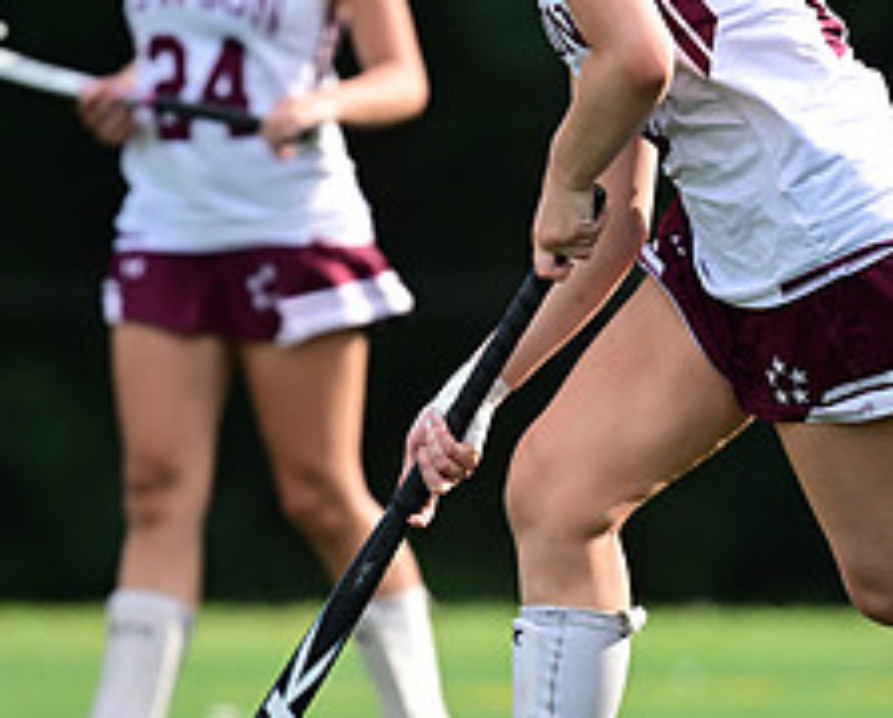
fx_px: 32115
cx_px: 785
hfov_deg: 1.6
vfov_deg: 1.3
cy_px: 321
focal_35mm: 1213
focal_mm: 500
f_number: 5.6
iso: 1100
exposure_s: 1/1600
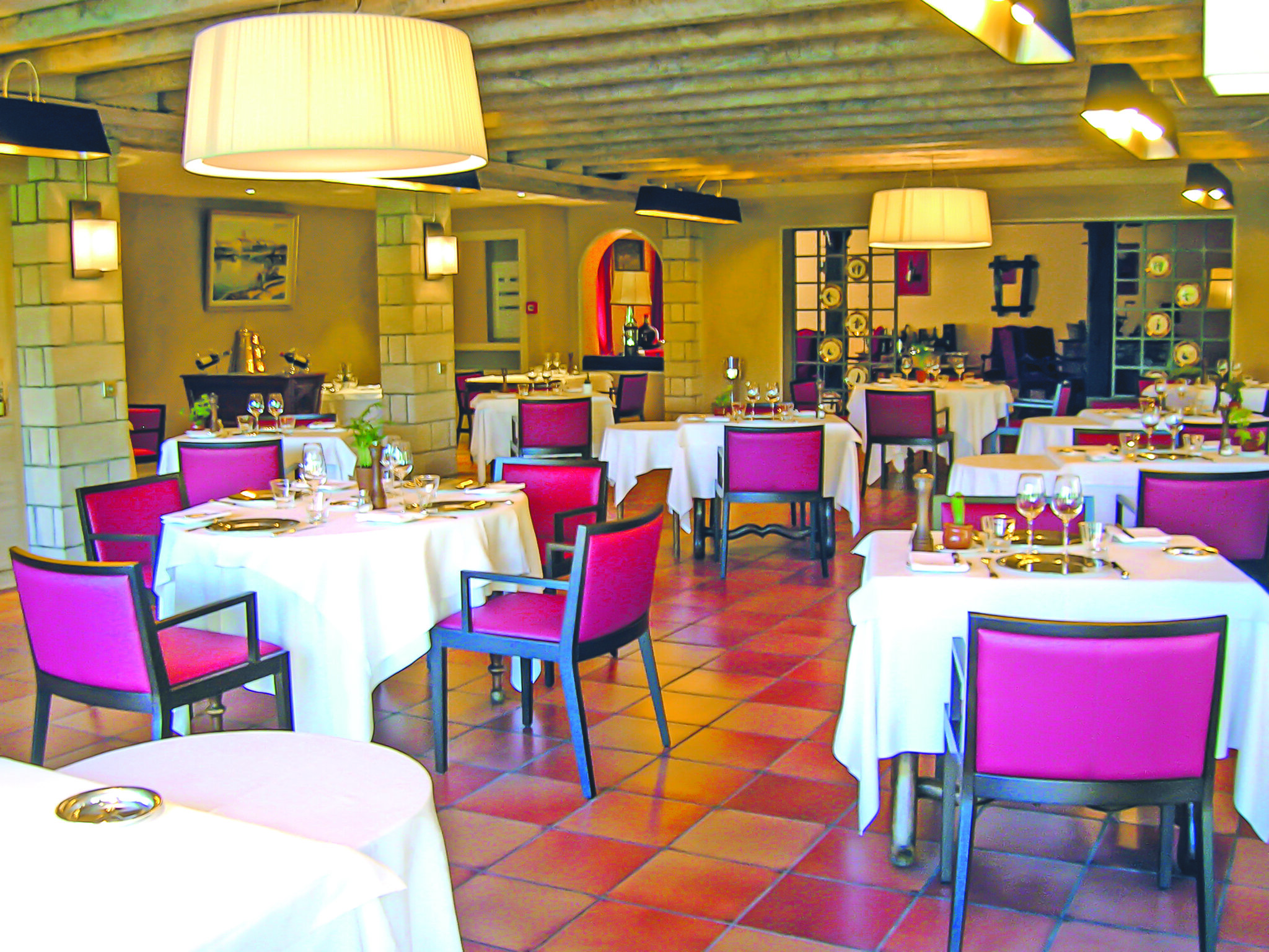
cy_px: 476
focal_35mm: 34
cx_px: 634
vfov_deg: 41.8
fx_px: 1246
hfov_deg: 54.0
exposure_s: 1/14.3
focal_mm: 5.7
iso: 50
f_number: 2.9
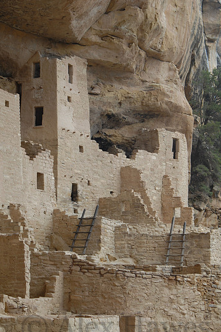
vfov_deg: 21.0
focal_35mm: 97
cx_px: 106
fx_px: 894
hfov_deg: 14.1
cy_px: 176
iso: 200
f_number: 7.1
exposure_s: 1/125
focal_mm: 60
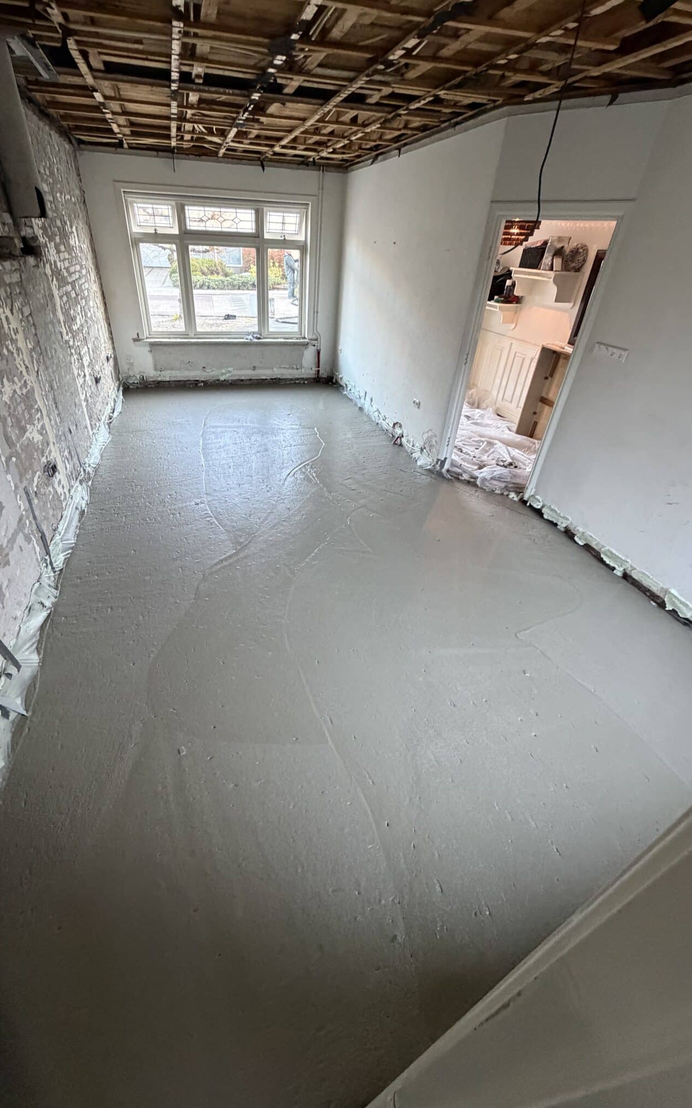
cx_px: 310
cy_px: 559
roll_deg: -2.0
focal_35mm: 15
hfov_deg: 74.6
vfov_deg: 101.5
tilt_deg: -34.5
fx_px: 453
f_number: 2.2
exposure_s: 1/50
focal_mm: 2.22
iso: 500
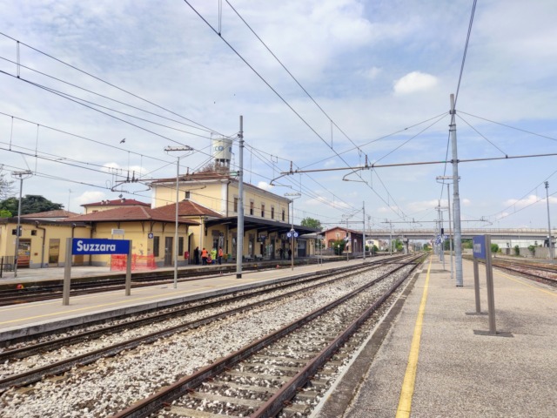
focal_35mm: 25
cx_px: 278
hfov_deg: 69.4
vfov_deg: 54.9
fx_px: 402
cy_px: 209
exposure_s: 1/1522
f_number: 1.7
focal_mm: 4.25
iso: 100
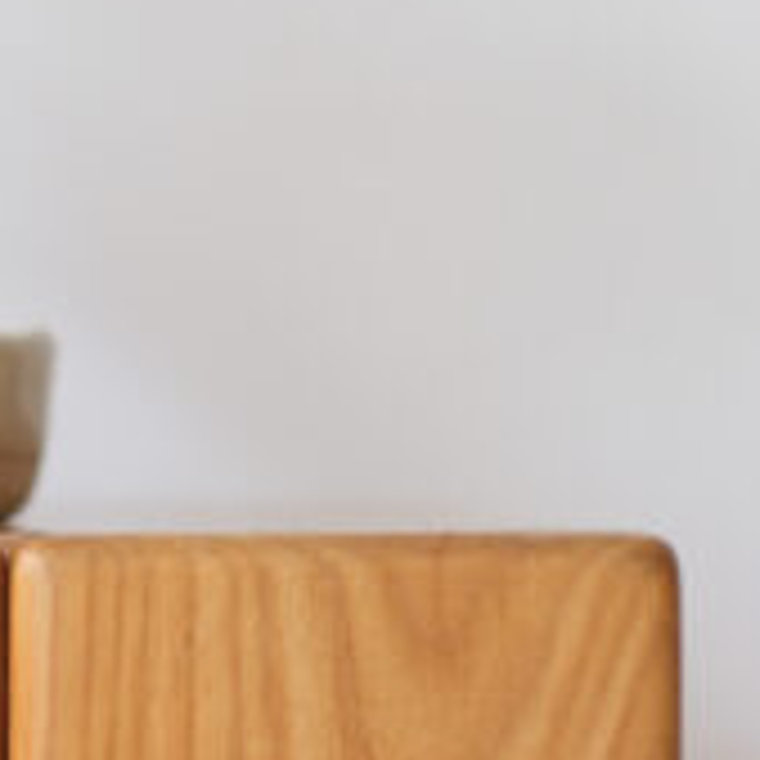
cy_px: 773
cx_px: -238
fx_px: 5961
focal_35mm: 240
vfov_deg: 7.3
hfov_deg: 7.2
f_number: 6.4
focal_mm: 35
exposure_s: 1/52
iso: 320
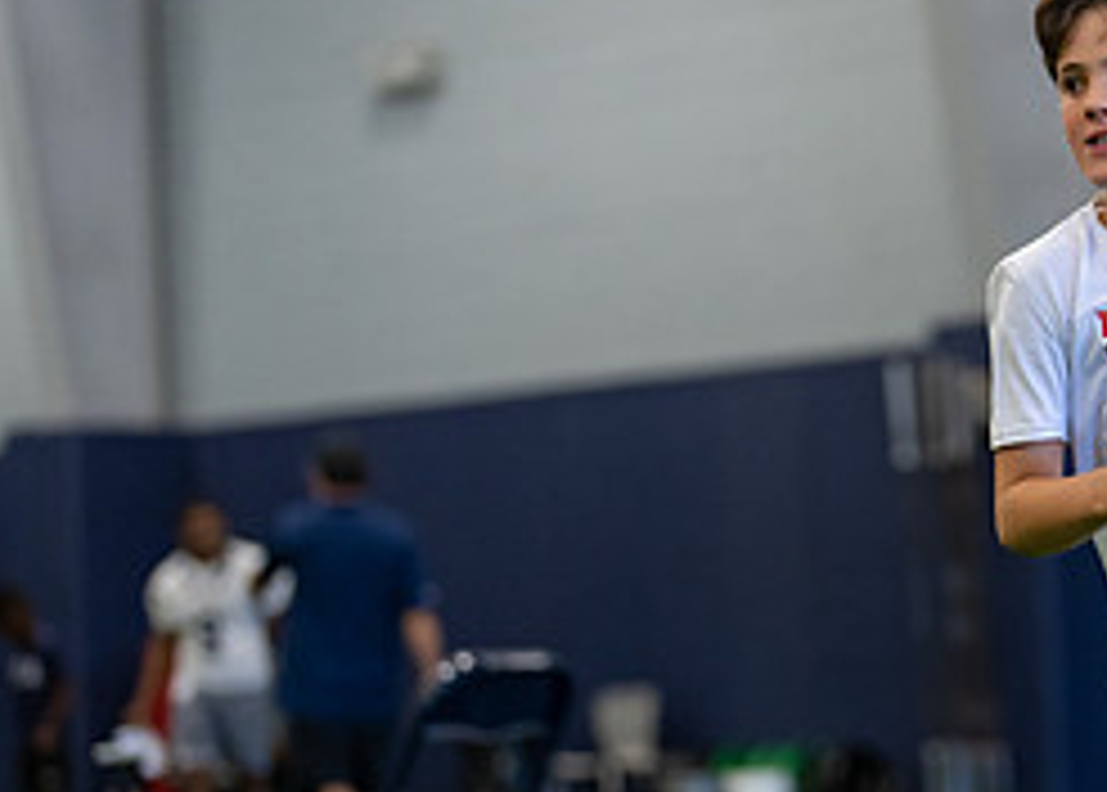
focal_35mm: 129
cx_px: 963
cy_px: 612
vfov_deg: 11.1
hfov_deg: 15.4
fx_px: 4058
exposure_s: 1/1000
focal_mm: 50
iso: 1250
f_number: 1.2
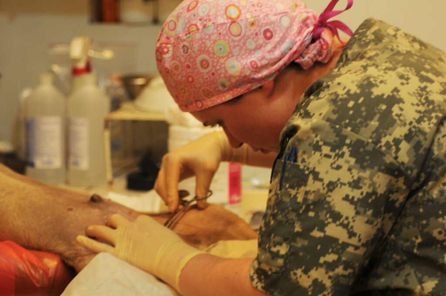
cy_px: 148
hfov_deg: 19.5
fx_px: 1299
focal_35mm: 105
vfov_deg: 13.0
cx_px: 223
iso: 200
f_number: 4
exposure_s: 1/15
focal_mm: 70
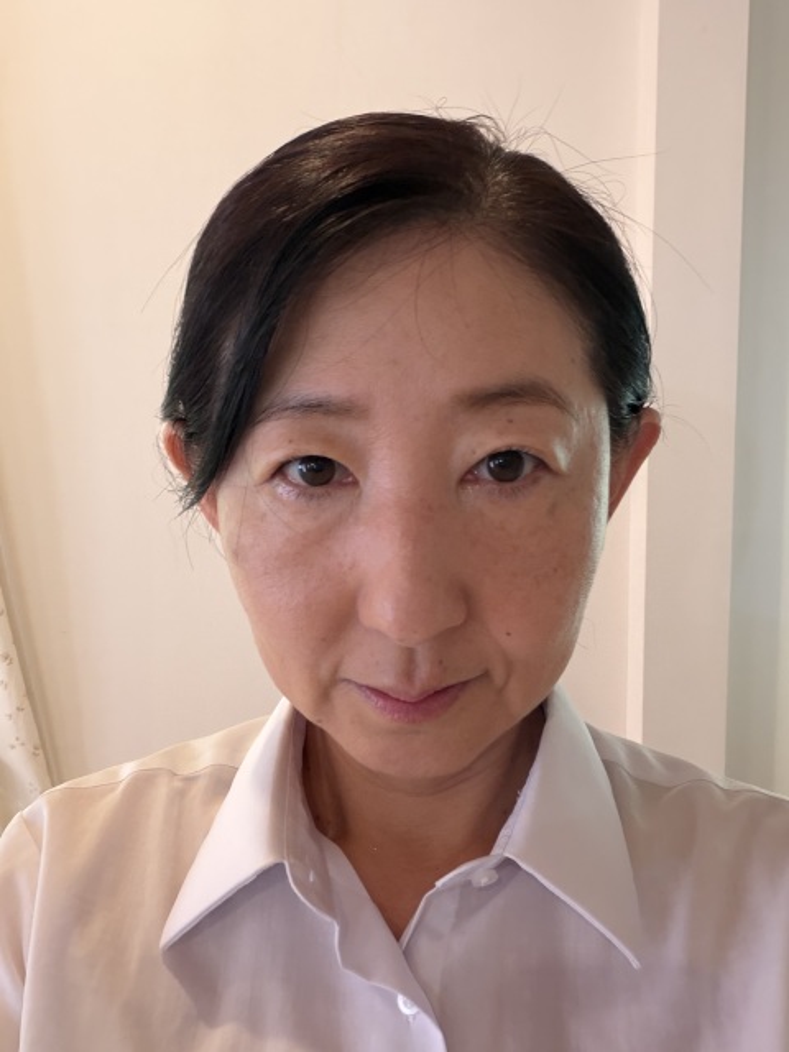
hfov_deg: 46.8
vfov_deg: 60.0
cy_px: 526
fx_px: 912
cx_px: 394
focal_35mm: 30
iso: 250
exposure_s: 1/33
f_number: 1.9
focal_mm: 2.71
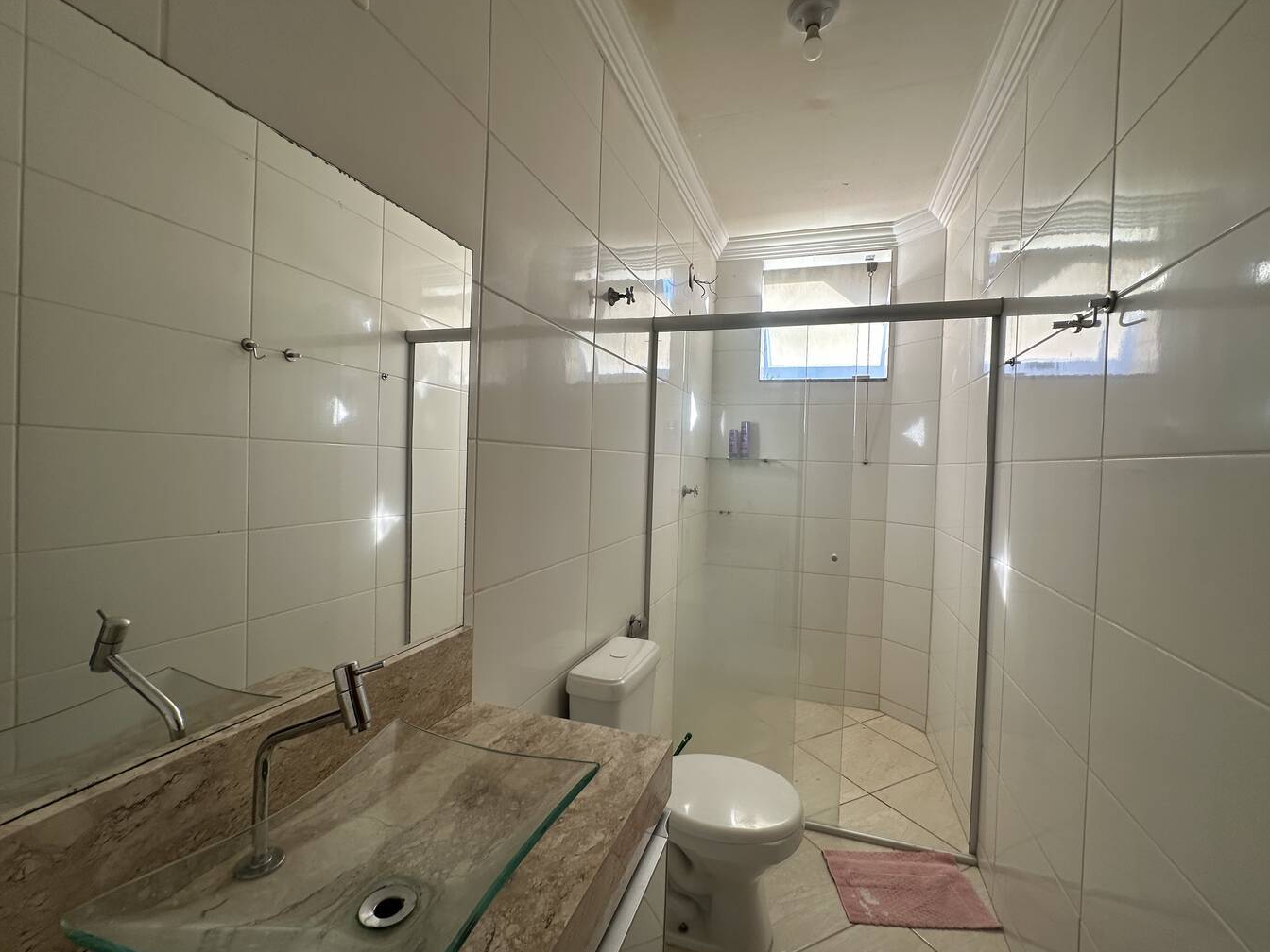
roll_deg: -2.0
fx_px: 550
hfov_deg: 98.2
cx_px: 648
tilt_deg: -0.7
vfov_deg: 81.7
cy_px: 471
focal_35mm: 15
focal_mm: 2.22
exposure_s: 1/99
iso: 40
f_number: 2.2
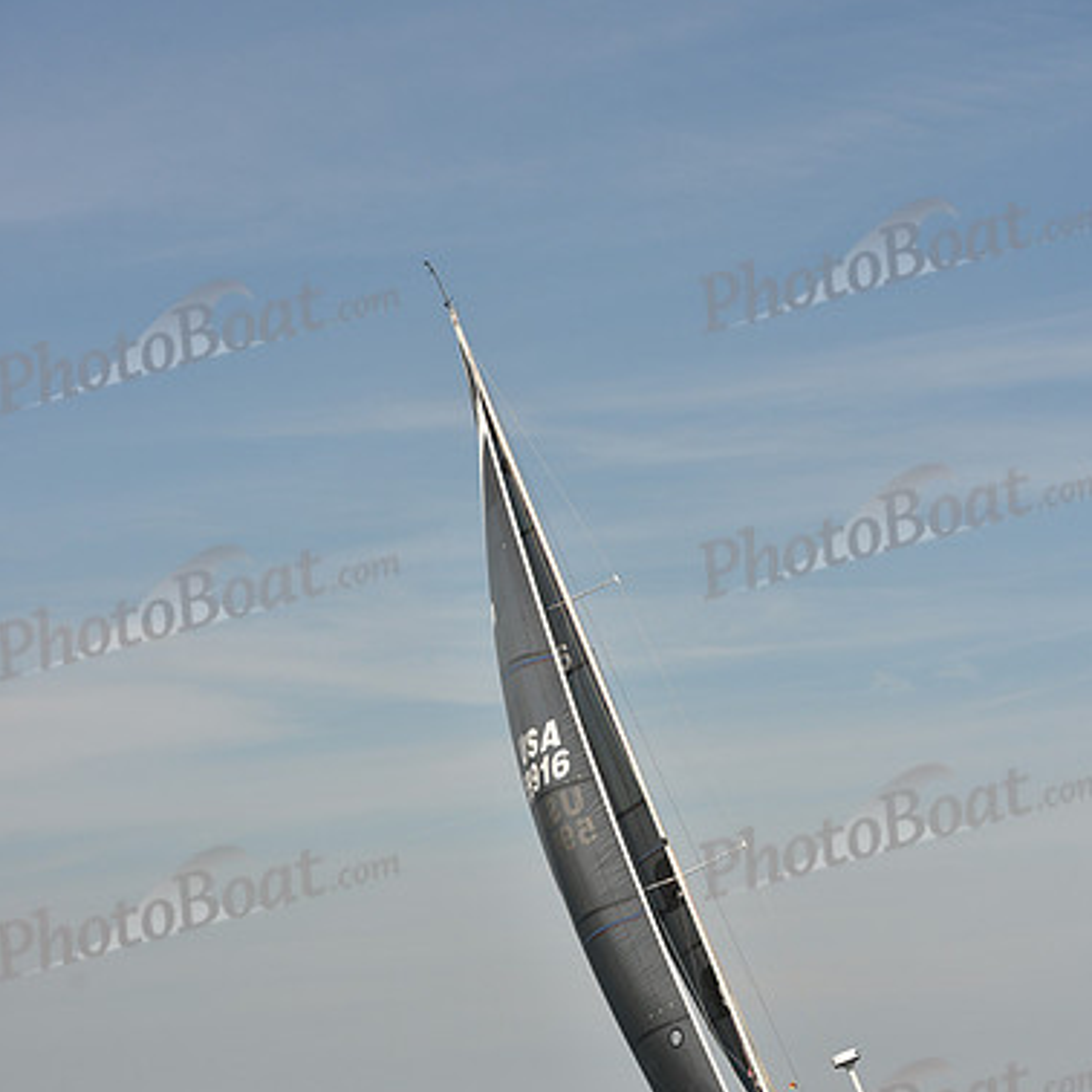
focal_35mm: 120
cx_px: 550
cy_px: 716
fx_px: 4283
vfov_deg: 14.5
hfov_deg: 14.5
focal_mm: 92
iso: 250
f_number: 6.3
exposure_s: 1/640
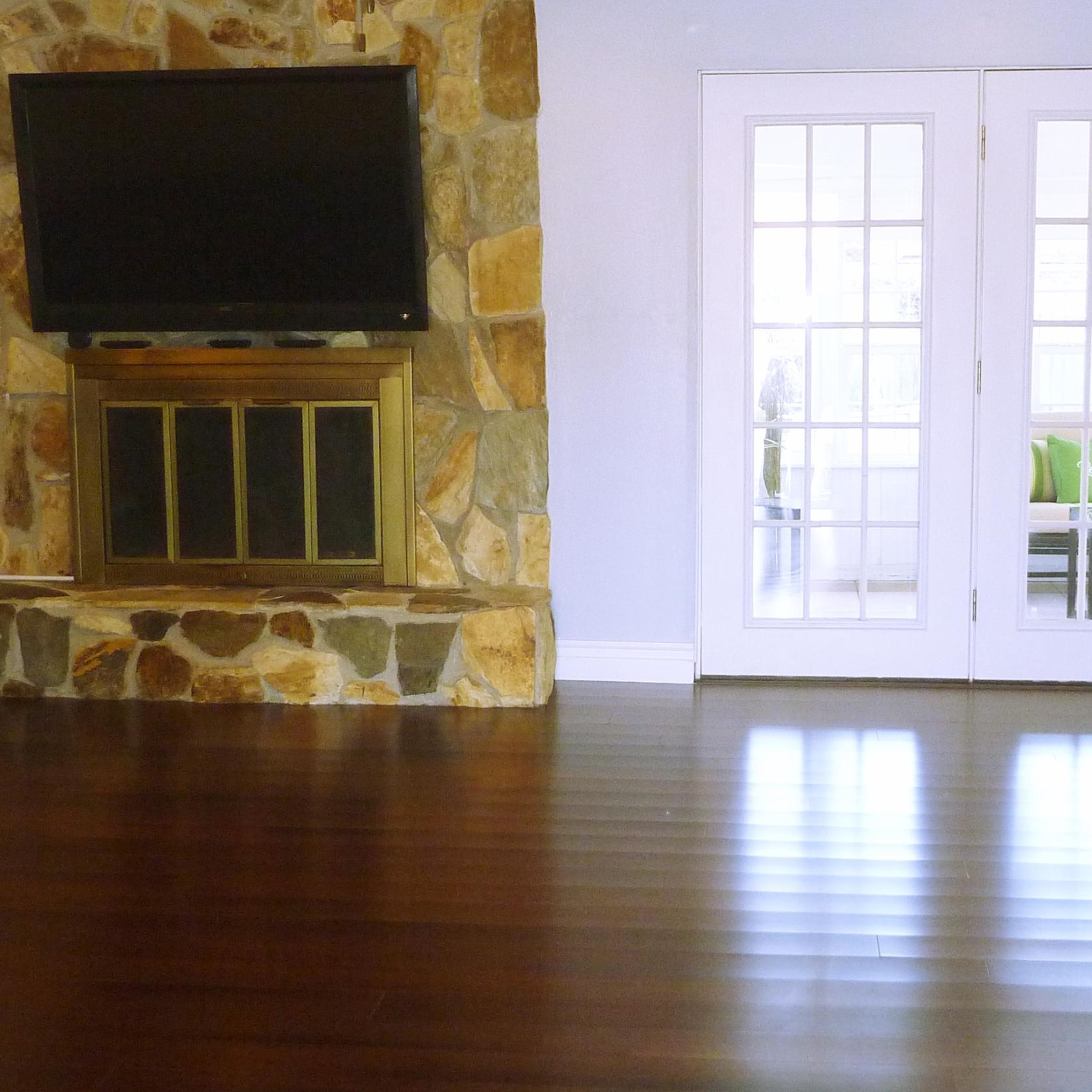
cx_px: 631
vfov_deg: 33.4
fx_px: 1820
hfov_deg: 33.3
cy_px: 530
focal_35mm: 51
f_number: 3.3
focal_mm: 4.9
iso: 250
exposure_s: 1/30
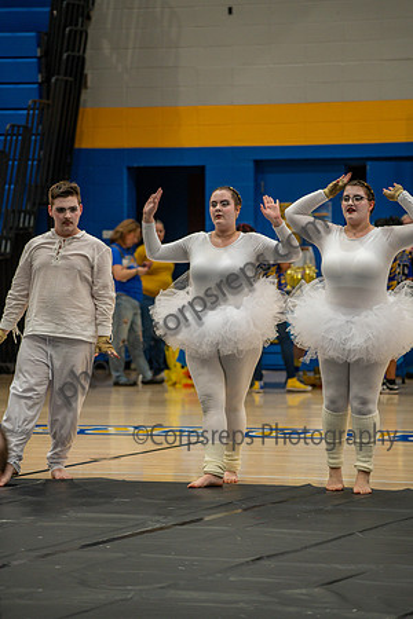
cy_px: 310
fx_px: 2839
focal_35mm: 165
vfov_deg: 12.5
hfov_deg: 8.3
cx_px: 206
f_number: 4
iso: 2000
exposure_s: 1/500
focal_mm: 165
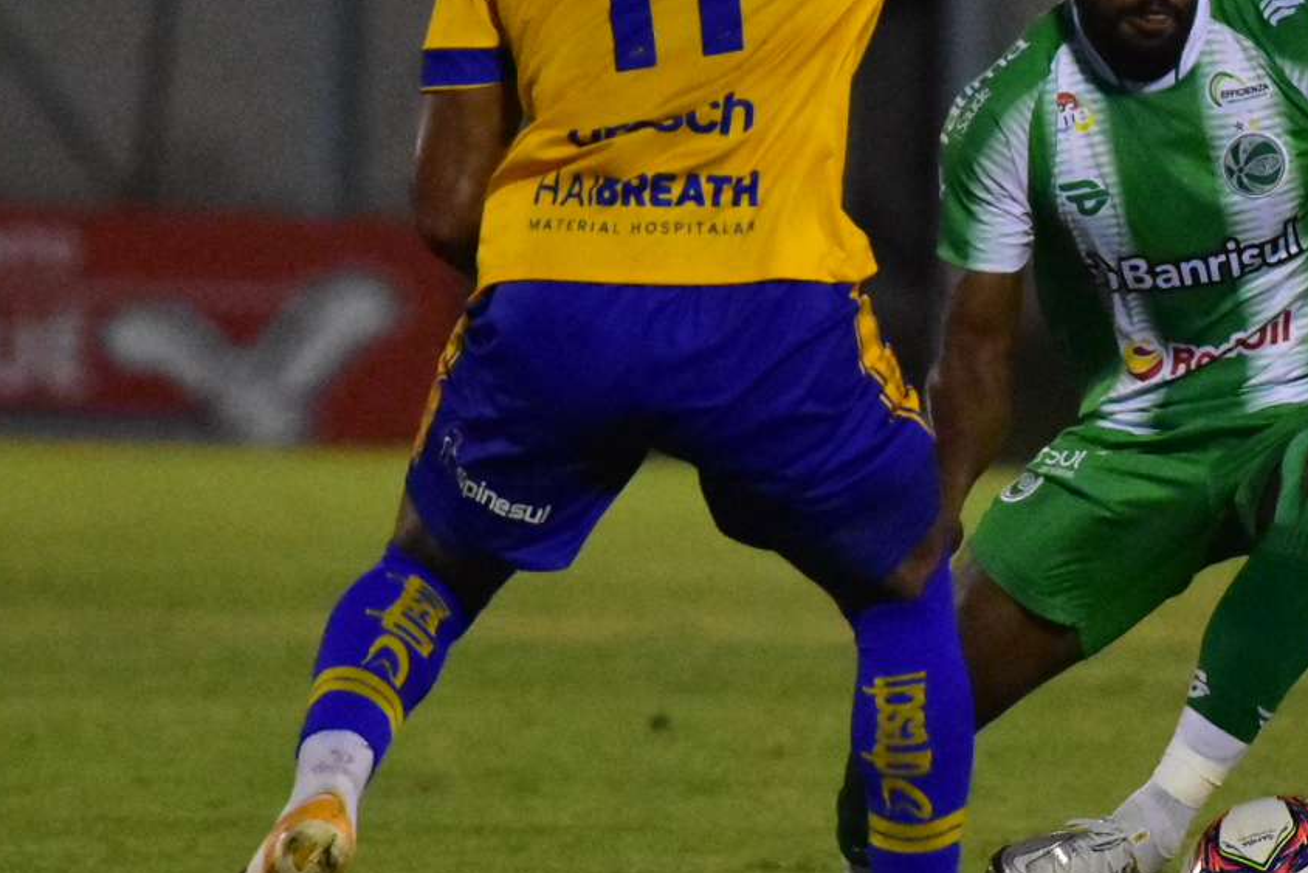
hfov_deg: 3.6
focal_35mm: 576
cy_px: 281
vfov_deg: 2.4
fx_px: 20930
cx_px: 1190
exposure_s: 1/1000
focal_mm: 200
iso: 5000
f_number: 3.5
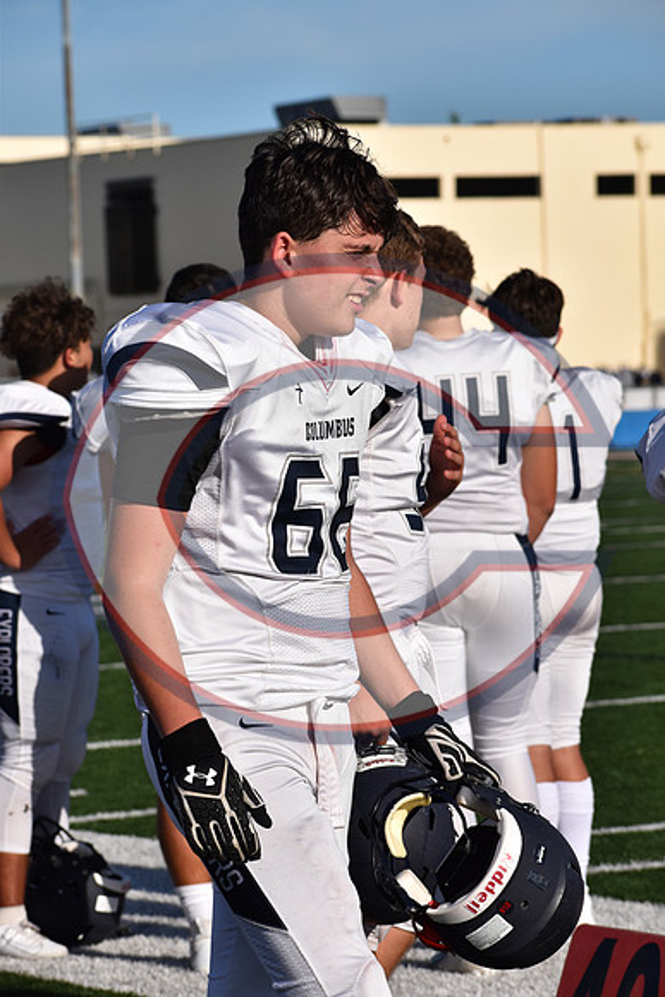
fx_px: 4652
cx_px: 332
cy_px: 498
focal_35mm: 168
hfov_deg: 8.2
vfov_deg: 12.2
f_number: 8
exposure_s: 1/2000
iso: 280
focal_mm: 112
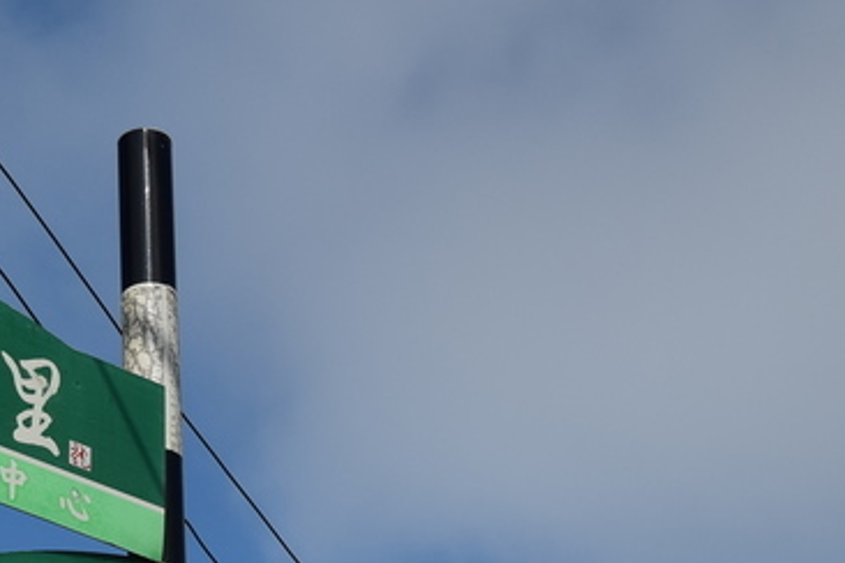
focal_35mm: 117
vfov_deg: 11.6
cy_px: 581
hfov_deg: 17.2
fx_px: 2746
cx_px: 83
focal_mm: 22
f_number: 3.8
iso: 100
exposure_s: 1/2500
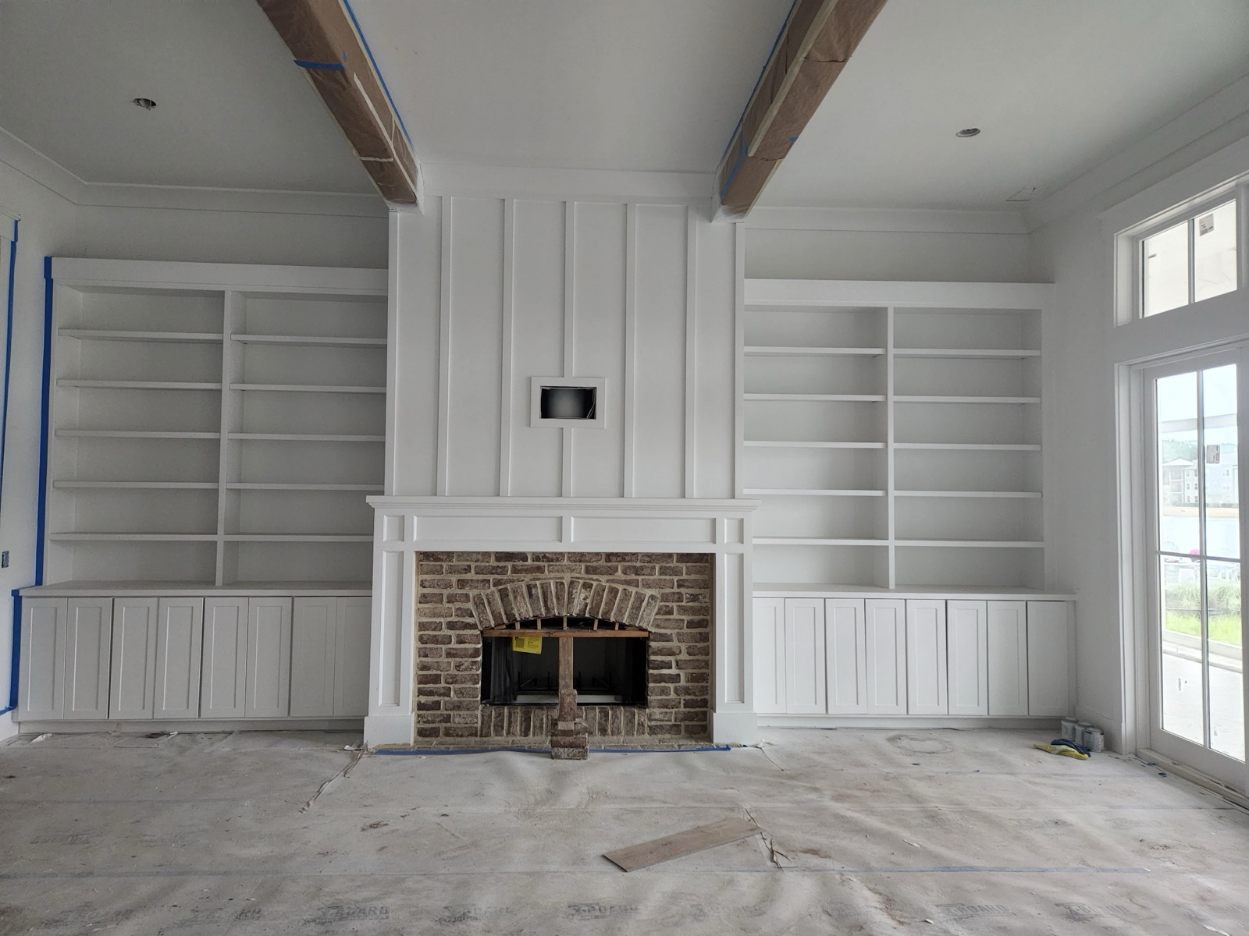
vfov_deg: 58.9
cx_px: 624
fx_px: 830
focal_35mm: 23
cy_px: 468
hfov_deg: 73.9
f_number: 1.8
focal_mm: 5.4
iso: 500
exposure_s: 1/120
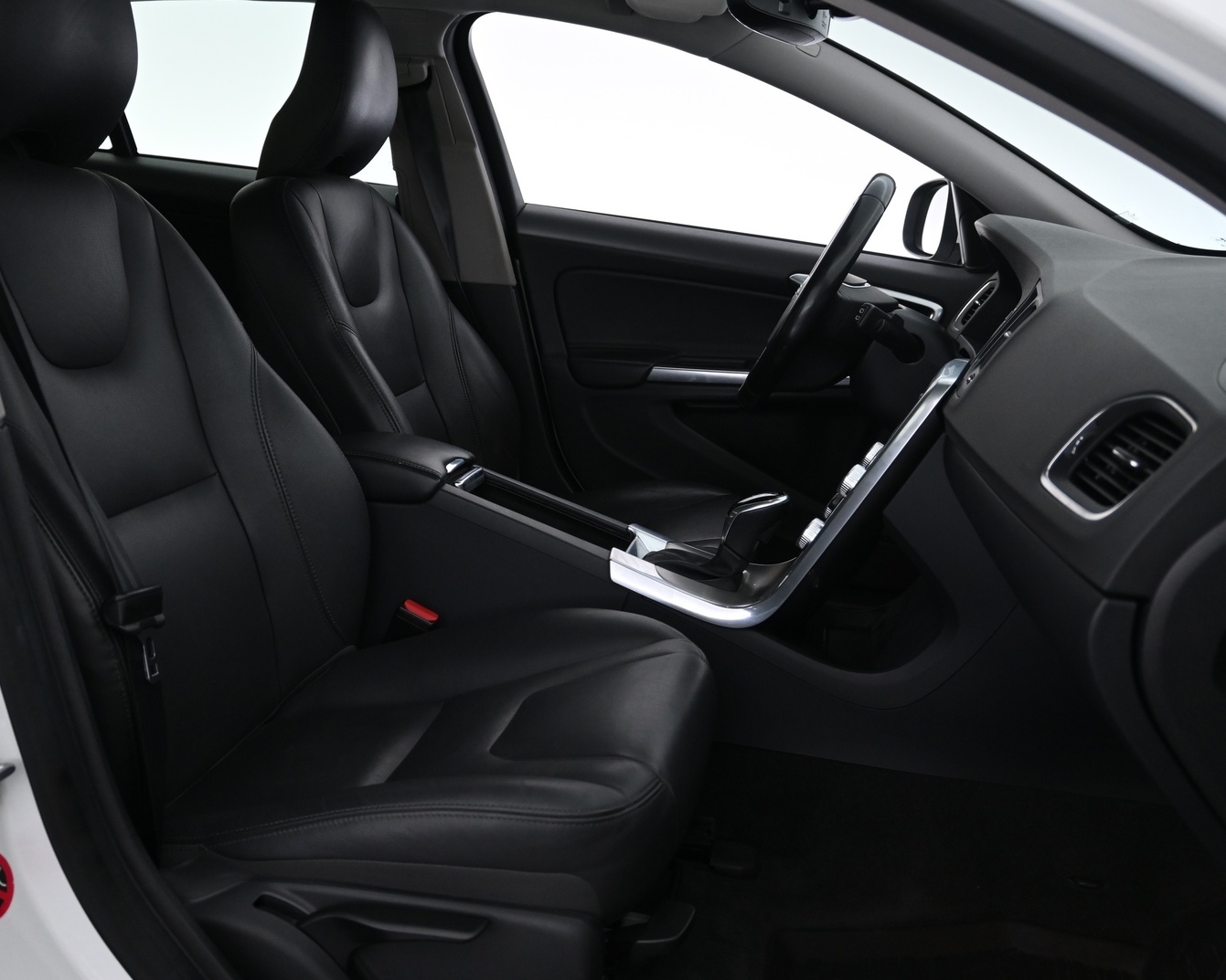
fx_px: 1265
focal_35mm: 35
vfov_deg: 42.4
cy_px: 488
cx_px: 547
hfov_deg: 51.6
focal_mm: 20.5
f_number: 3.8
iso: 1000
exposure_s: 1/30
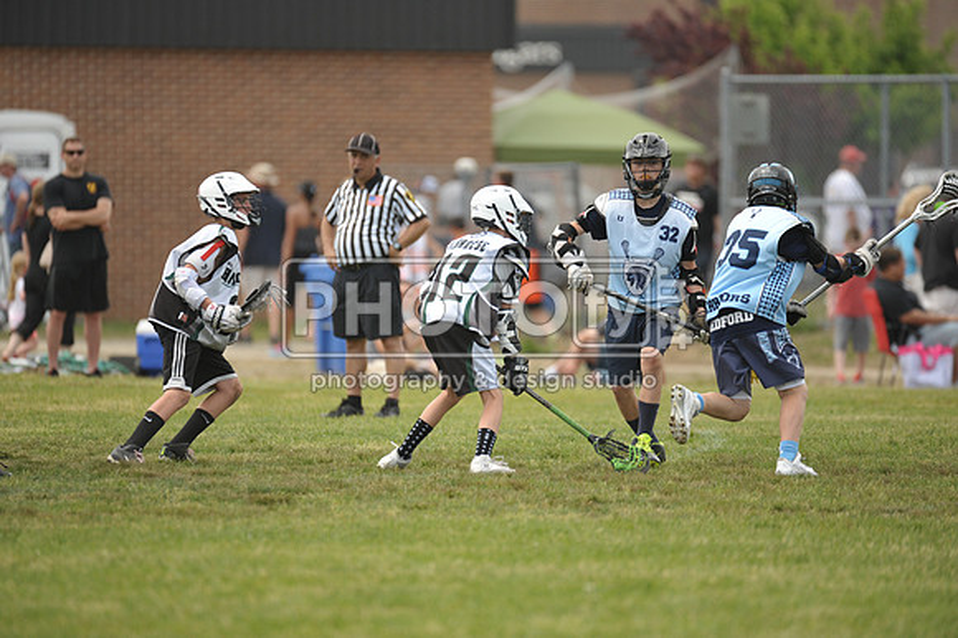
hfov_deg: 5.2
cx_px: 479
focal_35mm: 400
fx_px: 10638
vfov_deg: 3.4
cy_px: 319
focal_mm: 400
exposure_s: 1/2000
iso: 800
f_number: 4
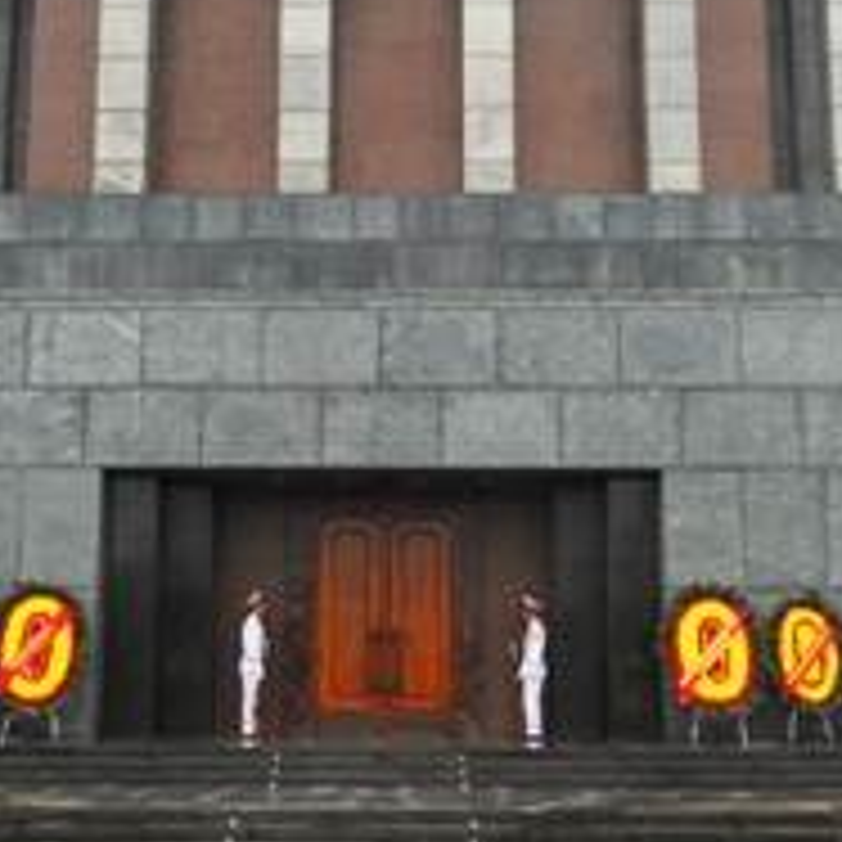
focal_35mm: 76
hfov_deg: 22.8
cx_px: 374
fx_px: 2091
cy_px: 284
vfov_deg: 22.7
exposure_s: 1/200
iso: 80
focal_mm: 6.9
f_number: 3.9
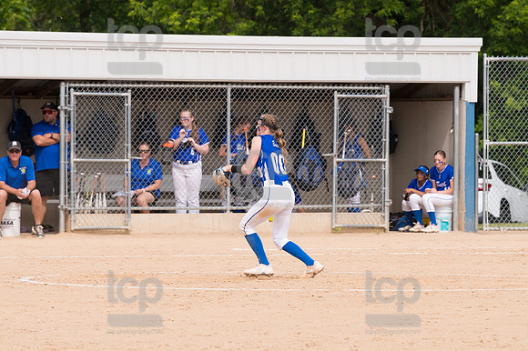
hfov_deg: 6.9
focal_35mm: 300
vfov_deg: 4.6
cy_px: 176
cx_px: 264
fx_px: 4397
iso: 320
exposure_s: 1/1600
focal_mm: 200
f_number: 5.6
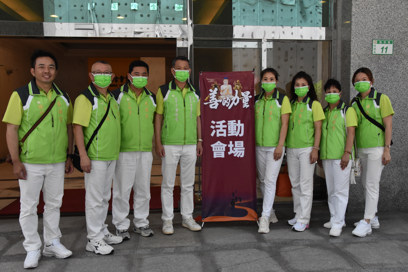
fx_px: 374
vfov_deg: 40.0
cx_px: 204
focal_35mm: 33
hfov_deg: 57.2
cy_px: 136
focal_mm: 22
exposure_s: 1/320
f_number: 9
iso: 1600
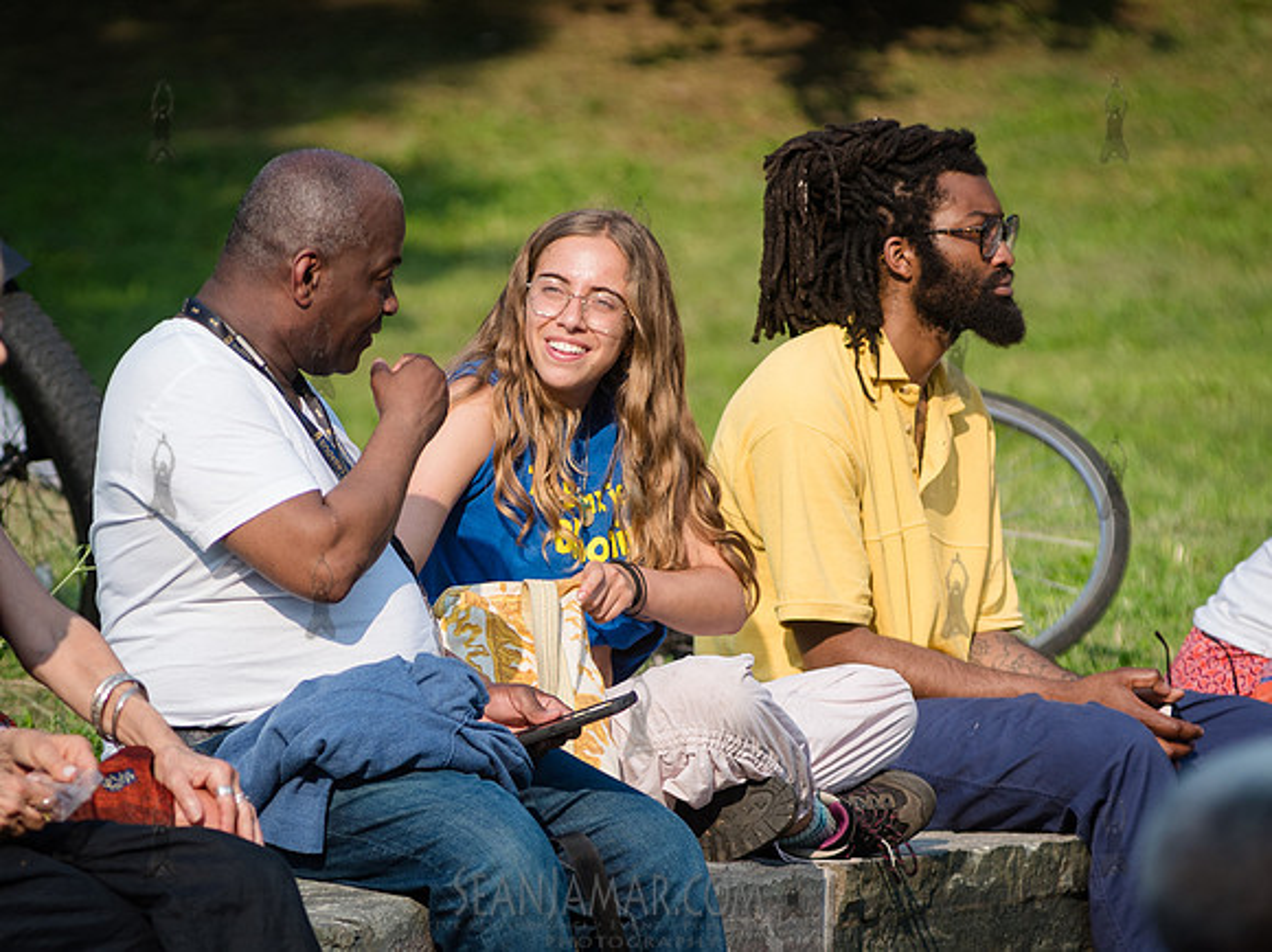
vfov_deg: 3.4
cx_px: 409
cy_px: 643
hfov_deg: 4.5
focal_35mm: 440
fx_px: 16158
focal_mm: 200
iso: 200
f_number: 4.5
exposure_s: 1/1000
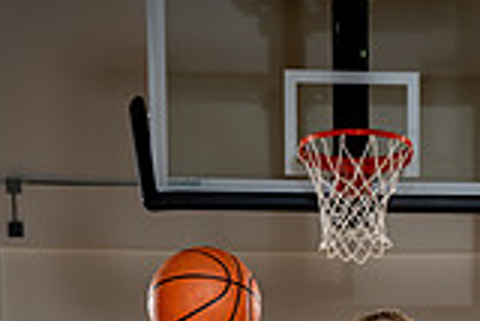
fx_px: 1615
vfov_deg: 10.3
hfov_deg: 16.8
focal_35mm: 121
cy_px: 669
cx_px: 399
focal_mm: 43
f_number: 5.6
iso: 200
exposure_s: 1/250
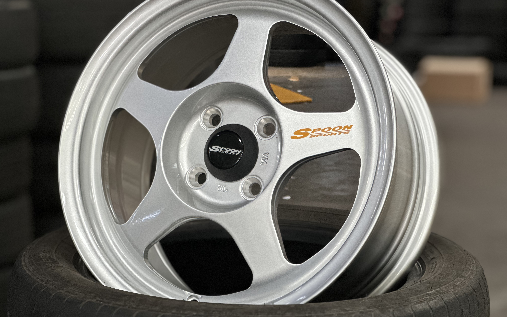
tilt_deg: -6.0
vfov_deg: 15.9
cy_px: 137
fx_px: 1133
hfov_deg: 25.2
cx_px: 253
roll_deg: -0.2
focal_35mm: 82
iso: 200
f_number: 2.8
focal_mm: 9
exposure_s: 1/121
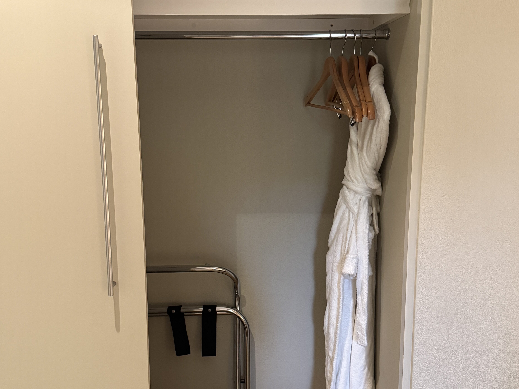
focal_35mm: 37
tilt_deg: -11.1
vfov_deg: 38.7
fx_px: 555
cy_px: 195
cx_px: 259
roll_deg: +0.9
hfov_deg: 50.1
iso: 800
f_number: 1.78
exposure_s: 1/50
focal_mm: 6.76
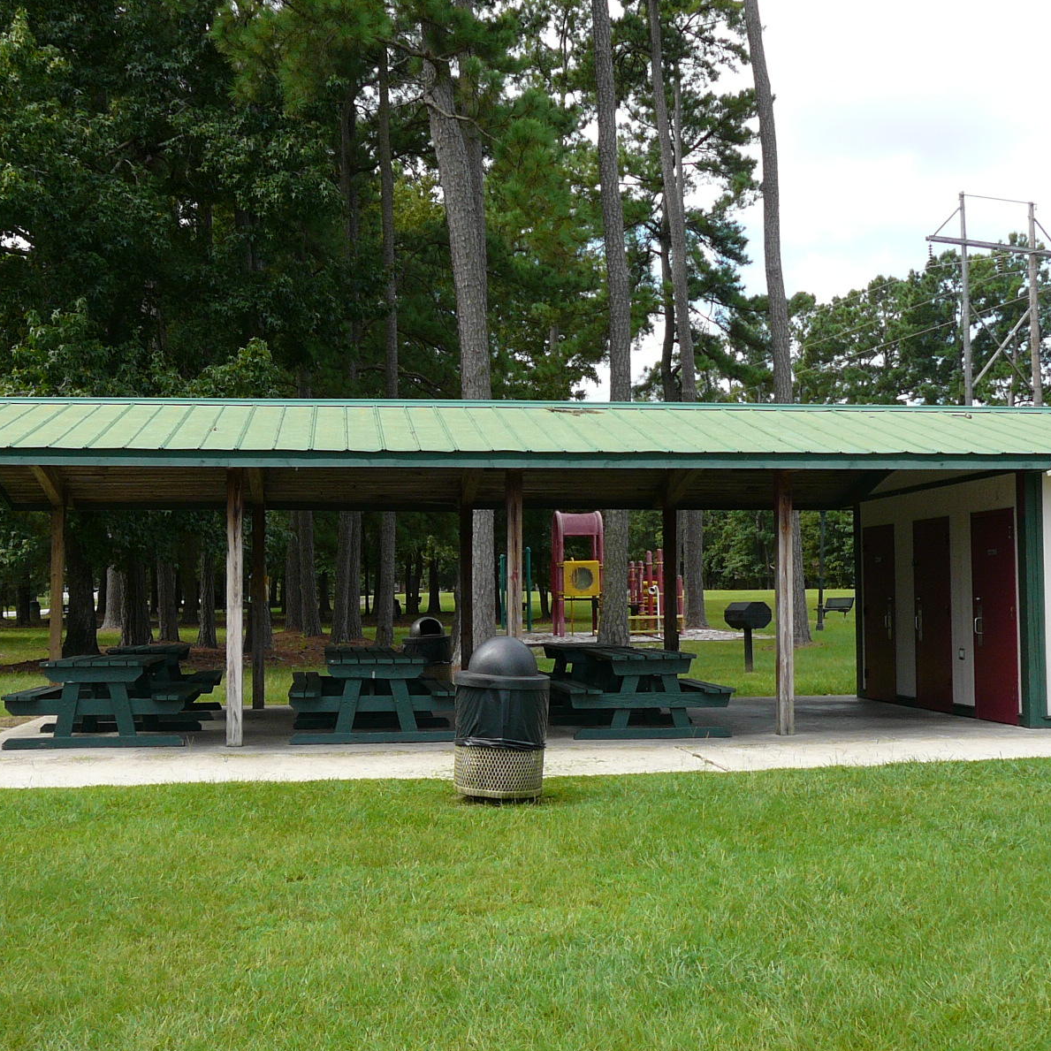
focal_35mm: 44
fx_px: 1511
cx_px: 567
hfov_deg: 38.3
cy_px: 525
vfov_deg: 38.3
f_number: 2.8
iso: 80
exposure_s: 1/400
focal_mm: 5.2
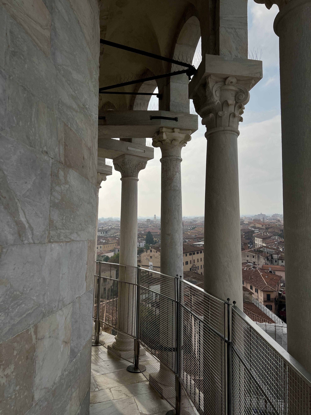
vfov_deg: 67.3
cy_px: 208
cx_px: 156
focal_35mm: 26
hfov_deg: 53.1
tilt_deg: +1.6
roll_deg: +1.6
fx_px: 311
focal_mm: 5.7
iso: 50
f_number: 1.5
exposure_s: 1/12658
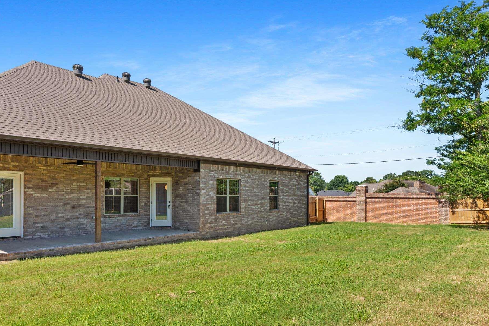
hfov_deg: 69.2
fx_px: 354
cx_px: 229
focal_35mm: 26
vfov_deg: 49.2
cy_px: 194
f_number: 9
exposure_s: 1/100
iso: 200
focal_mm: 12.5
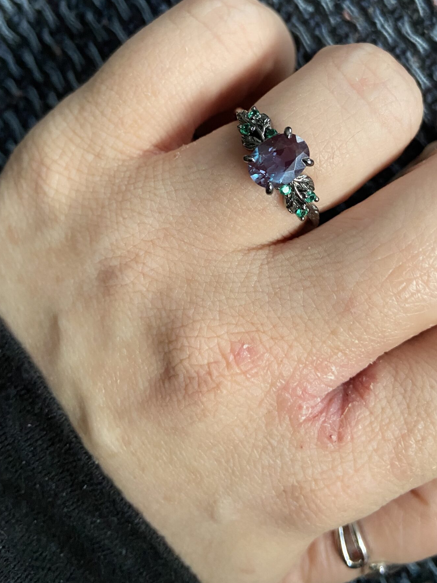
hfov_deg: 39.2
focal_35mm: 36
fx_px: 606
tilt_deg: -73.5
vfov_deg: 50.6
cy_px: 201
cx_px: 290
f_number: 1.8
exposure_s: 1/60
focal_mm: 4.25
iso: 250
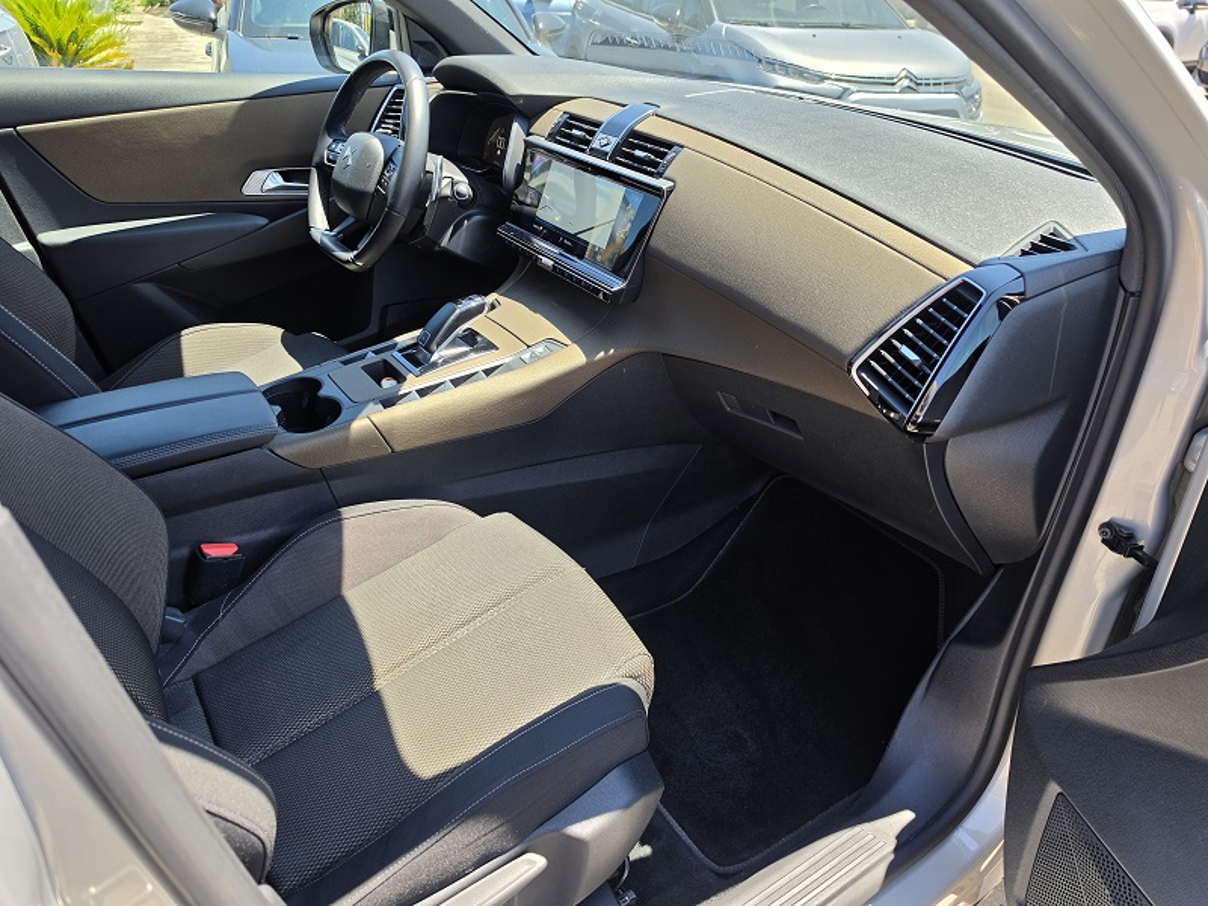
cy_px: 453
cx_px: 604
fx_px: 803
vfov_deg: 58.9
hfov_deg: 73.9
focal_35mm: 23
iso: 20
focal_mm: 6.5
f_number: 1.4
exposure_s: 1/359
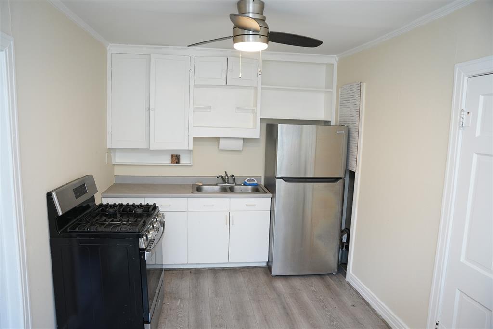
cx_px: 246
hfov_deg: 73.8
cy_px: 164
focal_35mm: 24
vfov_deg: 53.1
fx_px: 329
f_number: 4
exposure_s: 1/160
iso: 1600
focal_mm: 24
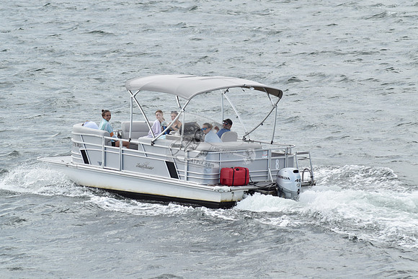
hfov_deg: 8.1
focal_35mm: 255
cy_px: 140
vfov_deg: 5.4
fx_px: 2961
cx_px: 209
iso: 400
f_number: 8
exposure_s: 1/1000
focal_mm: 170
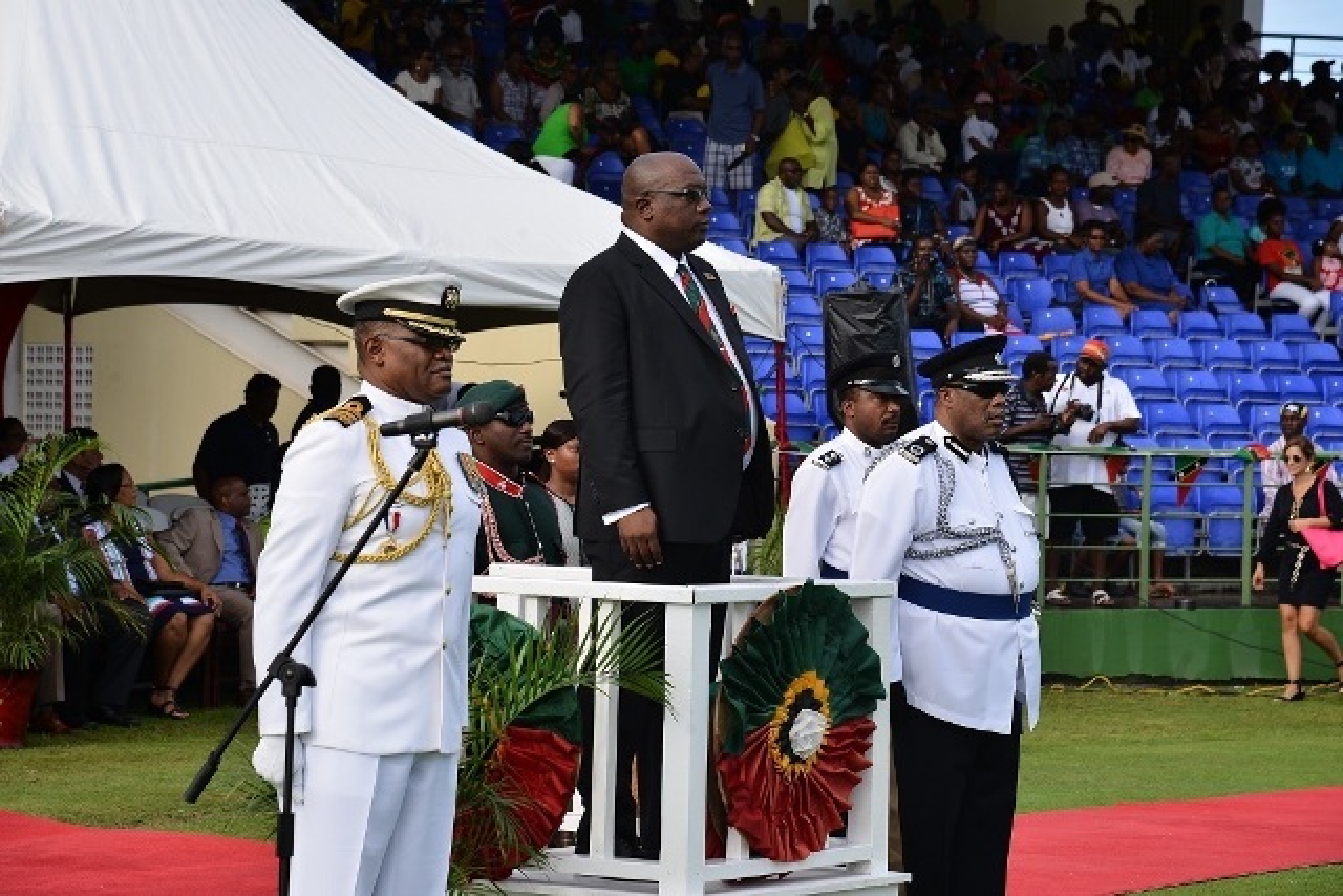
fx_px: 4104
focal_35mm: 110
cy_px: 448
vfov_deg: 12.5
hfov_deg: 18.6
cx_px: 672
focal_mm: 110
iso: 200
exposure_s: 1/250
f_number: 8
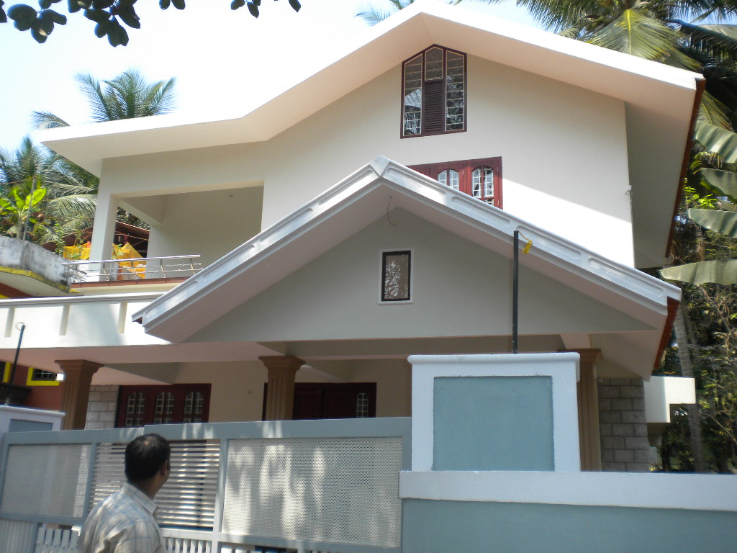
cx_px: 368
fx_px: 745
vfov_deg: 40.7
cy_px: 276
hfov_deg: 52.6
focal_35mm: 35
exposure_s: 1/337
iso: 113
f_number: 4.6
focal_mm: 6.3
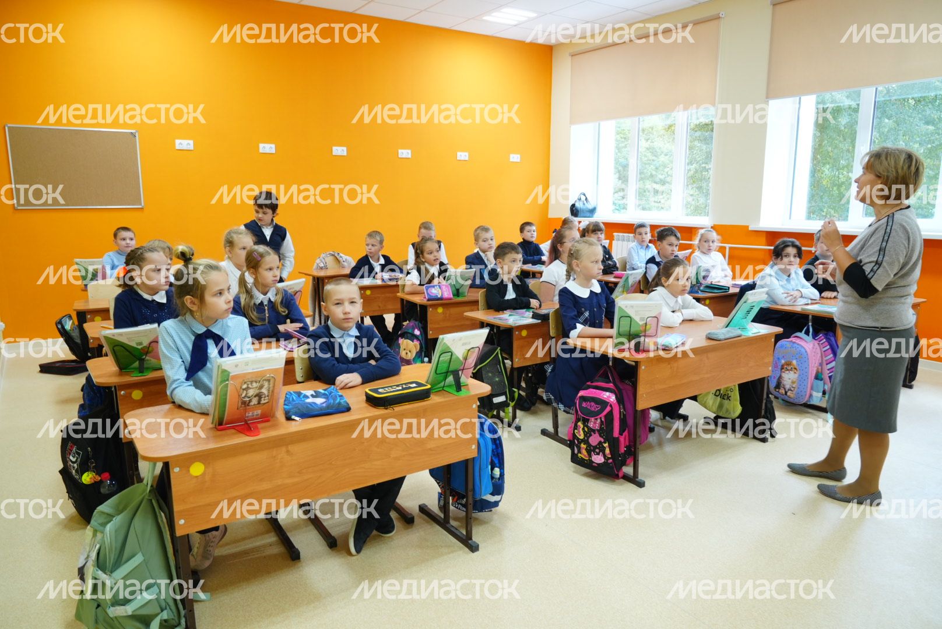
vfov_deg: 53.2
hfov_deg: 73.7
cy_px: 314
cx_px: 471
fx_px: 628
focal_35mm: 24
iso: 1600
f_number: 5.6
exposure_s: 1/80
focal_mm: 24
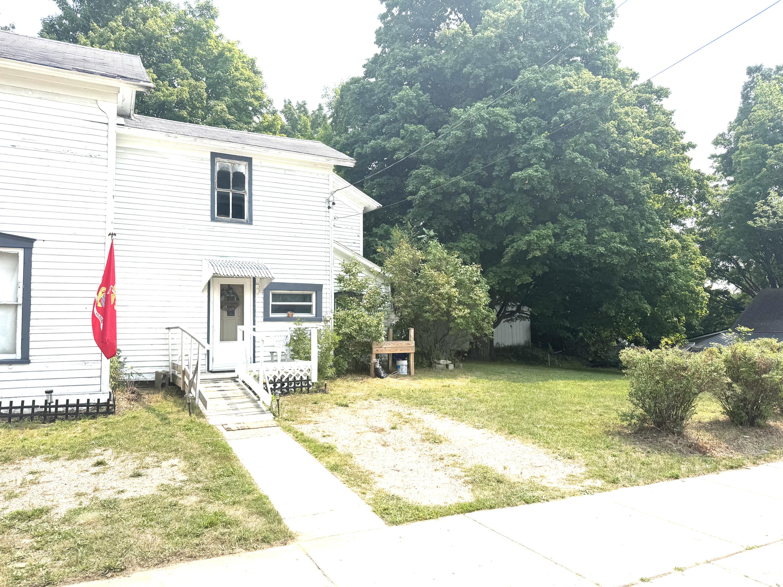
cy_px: 294
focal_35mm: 24
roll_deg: +0.7
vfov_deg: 56.8
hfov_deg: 71.6
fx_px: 543
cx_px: 392
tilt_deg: +3.2
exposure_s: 1/4049
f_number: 1.78
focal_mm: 6.76
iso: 80
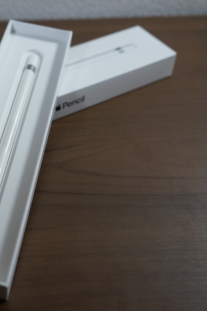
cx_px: 41
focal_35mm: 49
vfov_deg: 40.3
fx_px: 423
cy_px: 156
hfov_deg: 27.0
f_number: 4
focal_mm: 32
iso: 800
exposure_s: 1/60
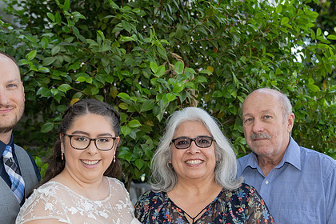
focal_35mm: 46
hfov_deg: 42.7
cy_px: 150
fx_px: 429
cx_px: 156
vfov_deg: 29.0
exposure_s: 1/250
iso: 500
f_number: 3.2
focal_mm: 31
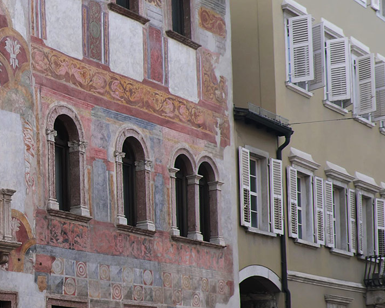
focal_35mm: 73
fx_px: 832
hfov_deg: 23.1
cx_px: -118
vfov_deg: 21.0
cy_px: 139
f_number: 5.6
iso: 400
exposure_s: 1/100
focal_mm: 18
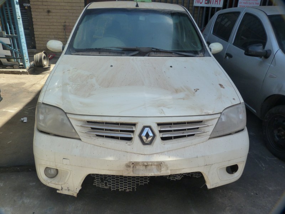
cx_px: 142
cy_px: 107
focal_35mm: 25
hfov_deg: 69.4
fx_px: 206
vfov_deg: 54.9
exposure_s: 1/200
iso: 125
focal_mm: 4.5
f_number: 4
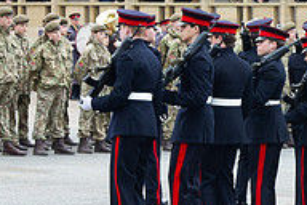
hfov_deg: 6.3
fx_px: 2754
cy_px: 66
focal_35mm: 323
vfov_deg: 4.3
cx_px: 434
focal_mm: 102
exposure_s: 1/250
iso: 800
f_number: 6.3
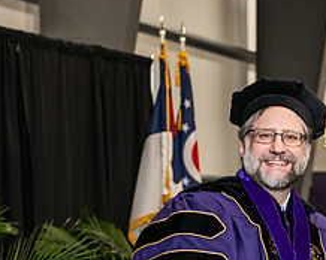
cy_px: 255
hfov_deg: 10.9
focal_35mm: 175
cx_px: 332
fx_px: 1687
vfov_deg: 8.8
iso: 2500
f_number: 5
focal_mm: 70
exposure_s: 1/200
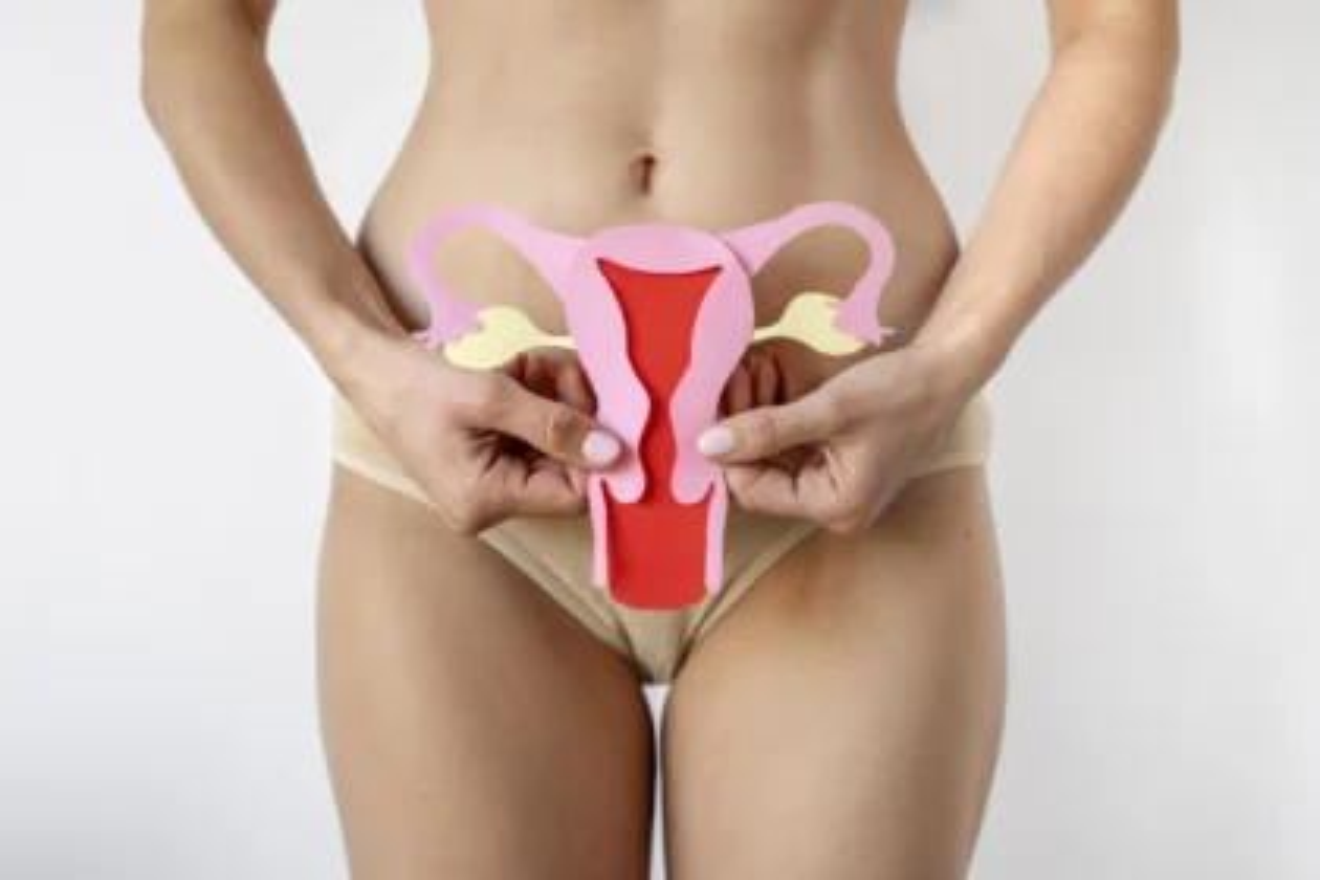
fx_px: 1833
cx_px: 660
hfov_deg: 39.6
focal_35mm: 50
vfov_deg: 27.0
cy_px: 440
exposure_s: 1/60
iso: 500
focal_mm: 50
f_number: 2.2
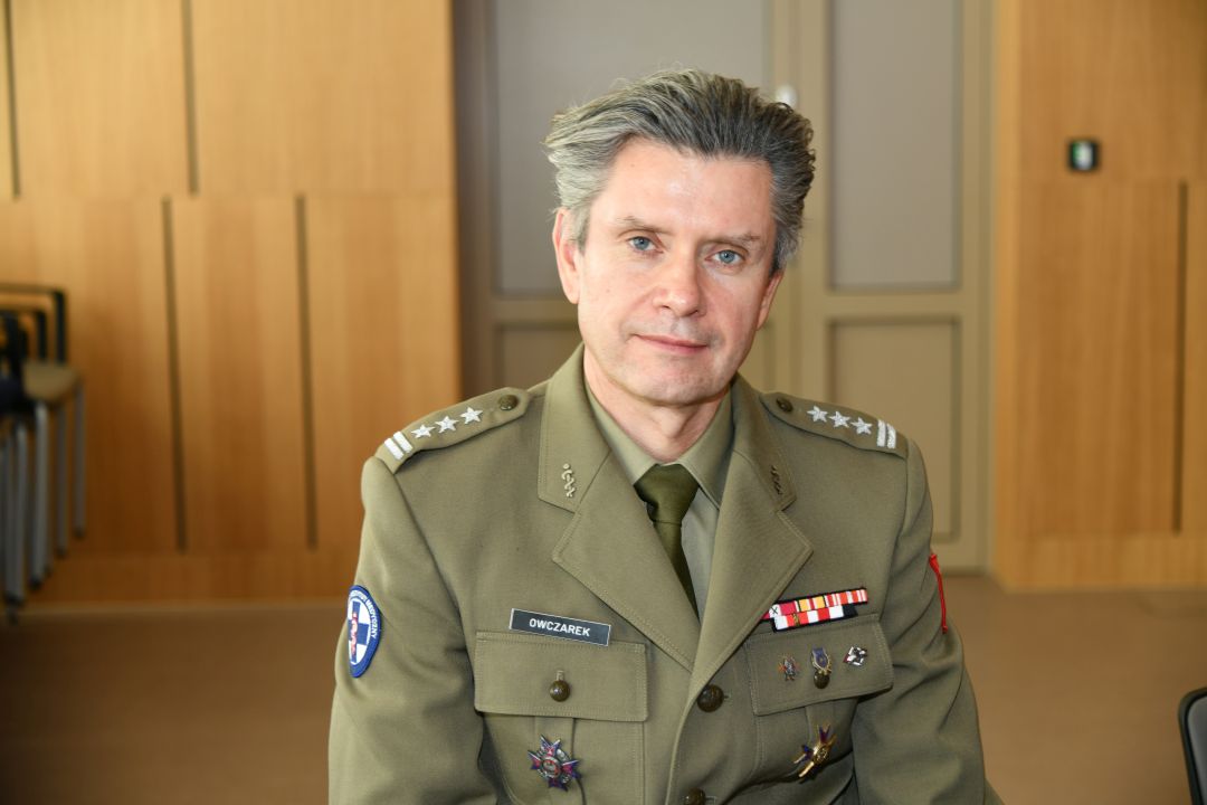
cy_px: 402
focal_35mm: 62
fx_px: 2079
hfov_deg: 32.4
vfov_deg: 21.9
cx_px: 604
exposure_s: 1/60
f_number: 4
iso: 320
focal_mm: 62
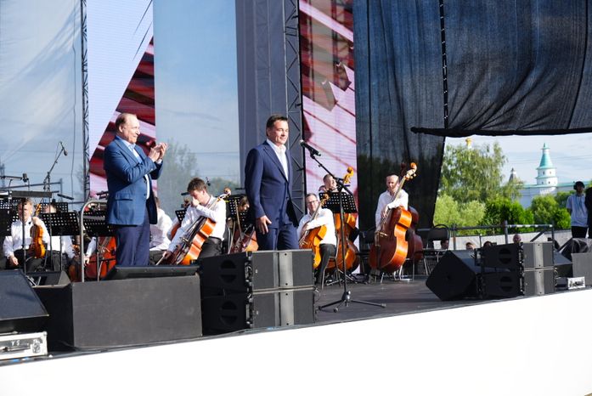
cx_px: 296
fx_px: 1103
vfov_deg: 20.3
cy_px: 198
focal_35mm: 67
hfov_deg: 30.1
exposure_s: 1/1250
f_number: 5
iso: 500
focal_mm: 67
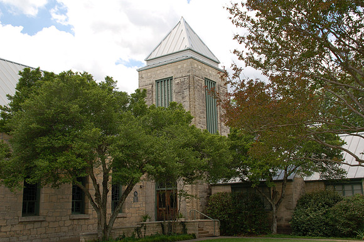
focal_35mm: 42
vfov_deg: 31.9
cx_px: 182
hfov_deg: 46.4
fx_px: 424
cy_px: 121
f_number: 5.6
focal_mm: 28
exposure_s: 1/500
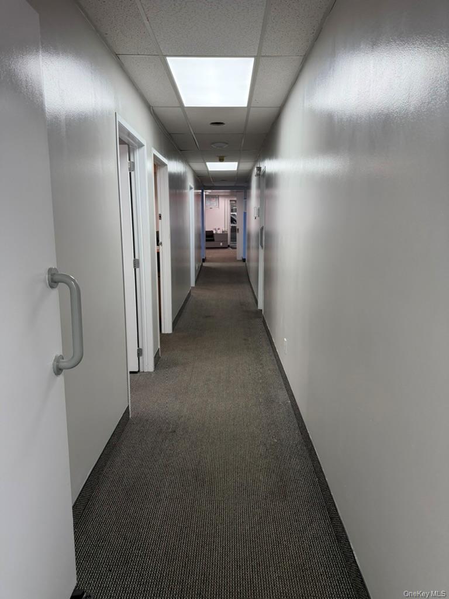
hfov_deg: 56.8
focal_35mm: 24
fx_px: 415
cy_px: 300
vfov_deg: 71.6
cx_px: 224
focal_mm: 6.76
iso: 200
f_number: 1.78
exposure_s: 1/228
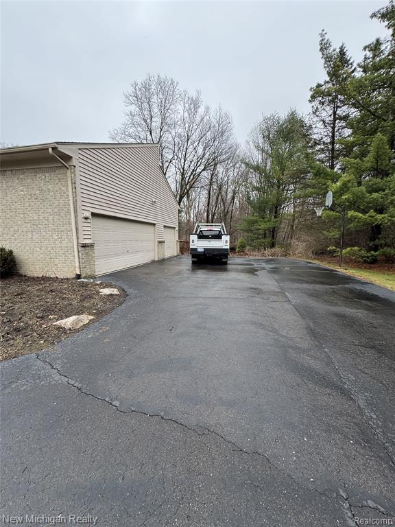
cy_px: 264
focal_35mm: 14
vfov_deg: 102.1
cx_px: 198
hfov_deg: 85.7
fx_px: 213
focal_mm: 2.22
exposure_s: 1/216
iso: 40
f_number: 2.2
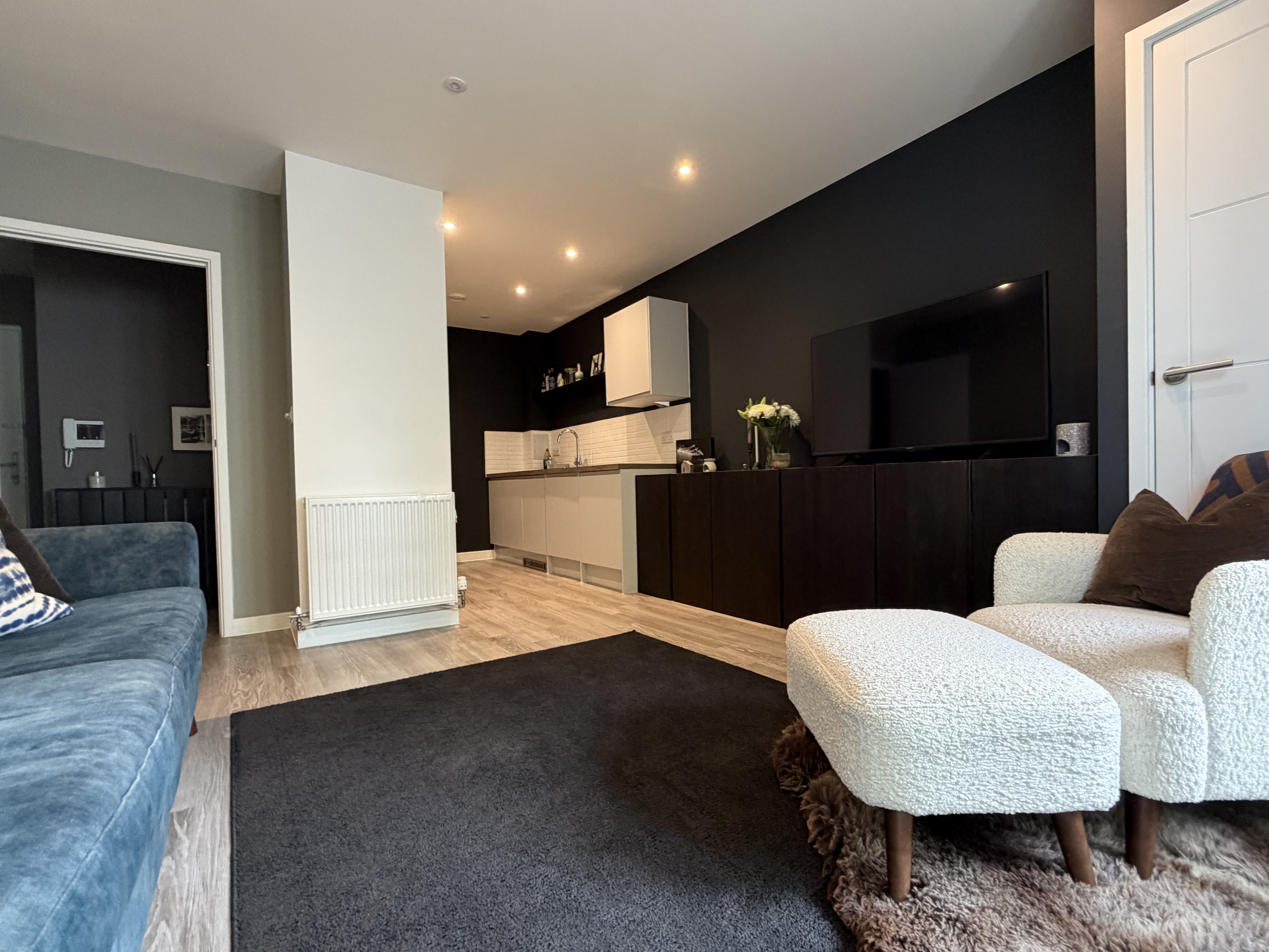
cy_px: 495
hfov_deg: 94.5
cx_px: 646
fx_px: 587
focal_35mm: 16
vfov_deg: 78.1
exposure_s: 1/50
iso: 320
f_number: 2.2
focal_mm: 2.22
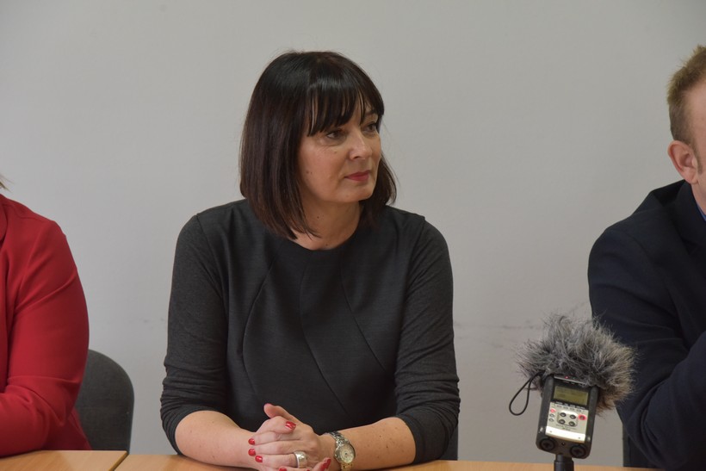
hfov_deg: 18.6
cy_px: 236
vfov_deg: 12.5
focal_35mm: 110
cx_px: 353
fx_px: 2157
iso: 5000
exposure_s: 1/160
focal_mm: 110
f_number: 6.3
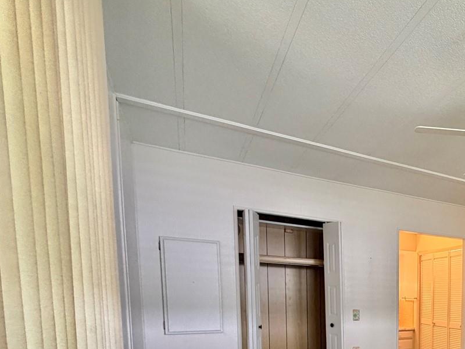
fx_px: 376
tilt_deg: -4.5
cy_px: 333
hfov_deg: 53.1
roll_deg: -1.4
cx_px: 442
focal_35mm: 28
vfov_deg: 44.0
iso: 250
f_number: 2.2
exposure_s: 1/60
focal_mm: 2.22
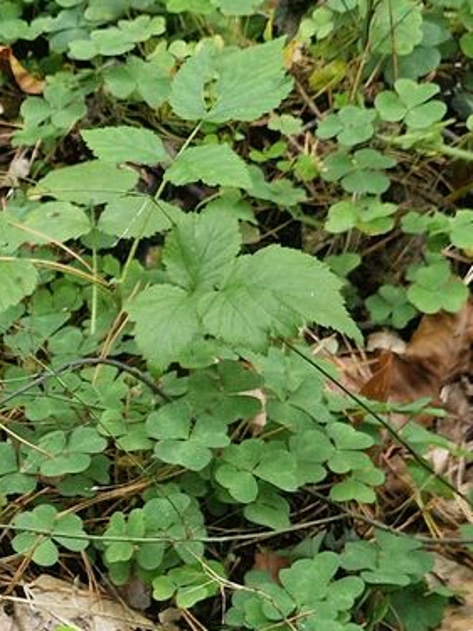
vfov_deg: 21.1
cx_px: -359
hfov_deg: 14.6
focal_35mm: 90
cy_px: 628
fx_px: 1641
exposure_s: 1/180
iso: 50
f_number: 1.8
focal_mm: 5.4
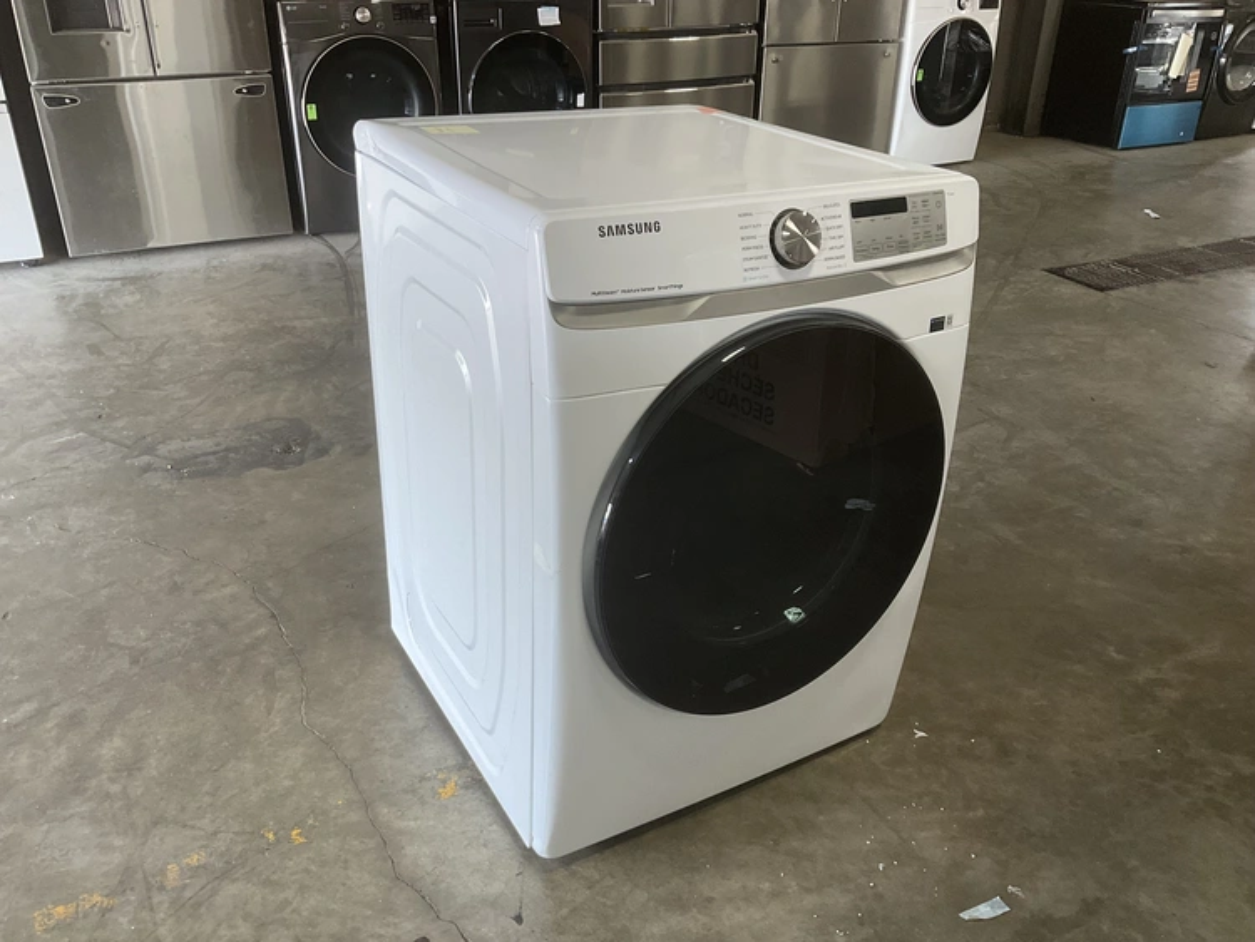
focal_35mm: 29
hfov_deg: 61.6
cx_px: 628
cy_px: 471
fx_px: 1052
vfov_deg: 48.3
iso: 64
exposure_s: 1/60
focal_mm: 3
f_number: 1.8
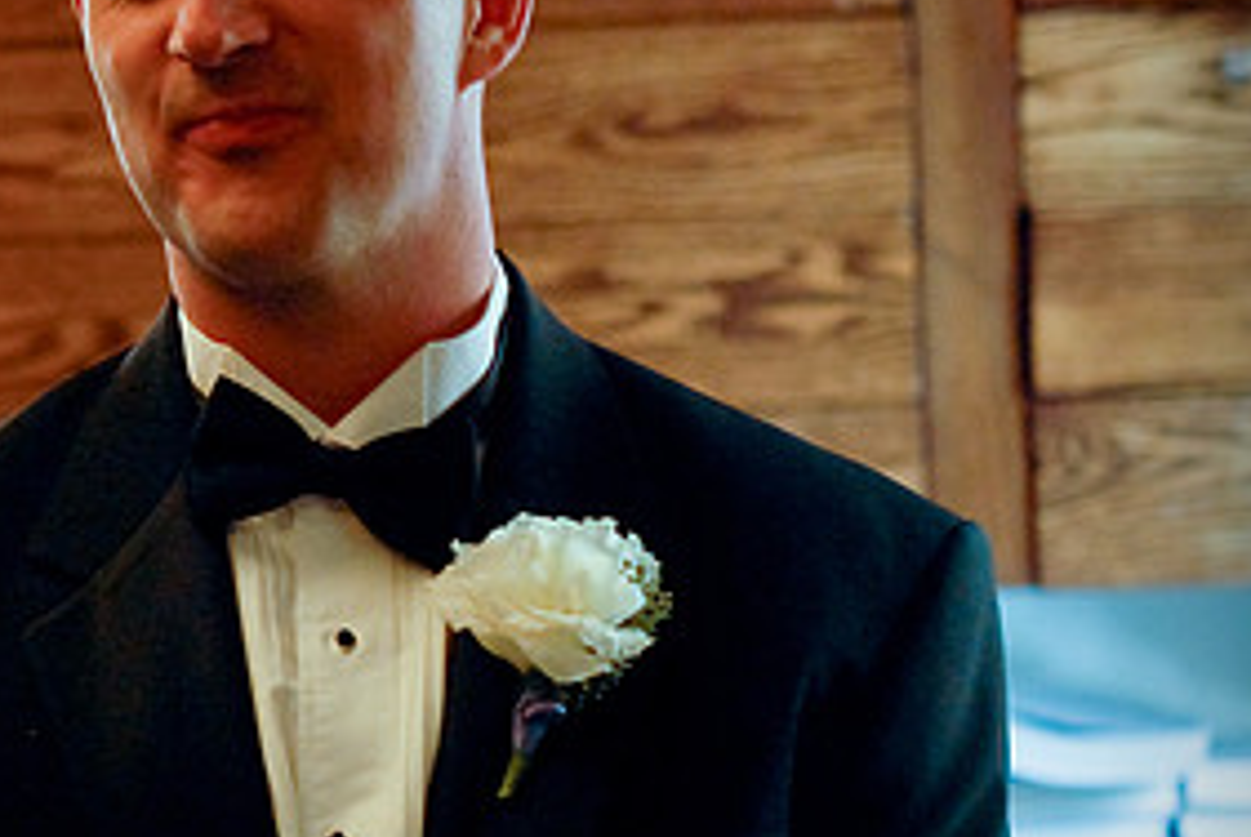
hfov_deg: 9.4
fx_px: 7548
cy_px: 329
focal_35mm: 217
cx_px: 58
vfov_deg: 6.3
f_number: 2.8
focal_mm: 70
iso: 640
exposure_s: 1/60
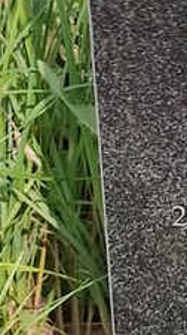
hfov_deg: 11.1
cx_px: 389
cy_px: -51
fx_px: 858
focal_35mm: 97
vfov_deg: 20.8
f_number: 1.9
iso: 50
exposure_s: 1/632
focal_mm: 6.04
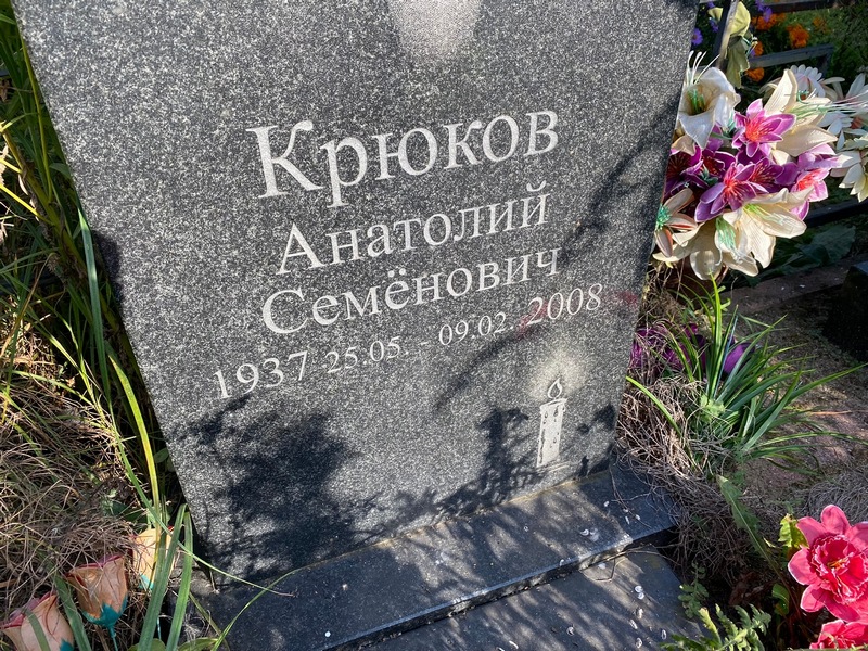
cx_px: 434
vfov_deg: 53.1
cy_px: 326
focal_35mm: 26
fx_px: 652
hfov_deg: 67.3
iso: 32
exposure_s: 1/465
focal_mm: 4.25
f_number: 1.8
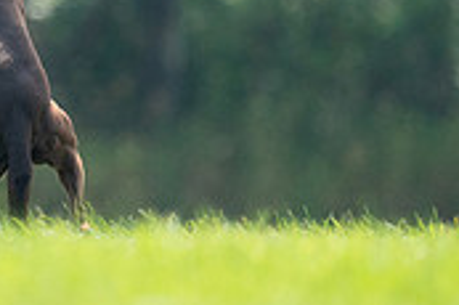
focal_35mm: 2016
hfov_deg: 1.0
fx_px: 25679
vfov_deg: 0.7
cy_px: -118
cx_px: 40
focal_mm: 600
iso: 3200
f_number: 6.3
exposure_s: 1/4000
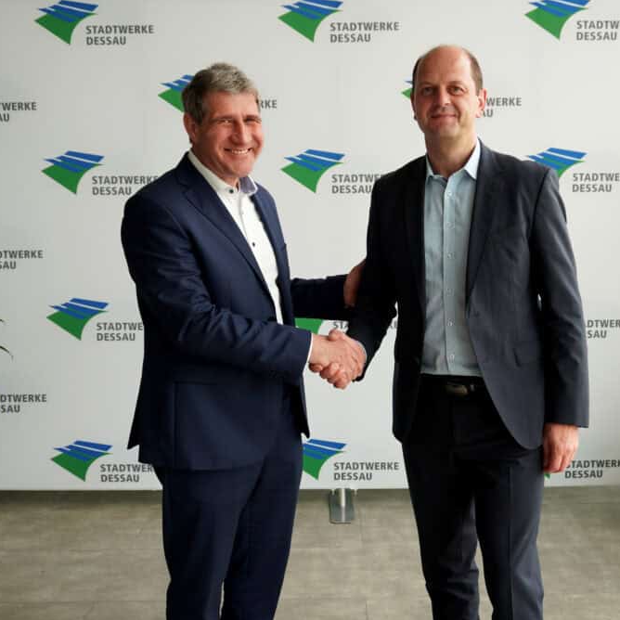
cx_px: 366
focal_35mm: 43
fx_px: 871
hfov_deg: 39.0
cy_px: 316
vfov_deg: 39.2
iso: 100
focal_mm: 22
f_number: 4
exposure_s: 1/60
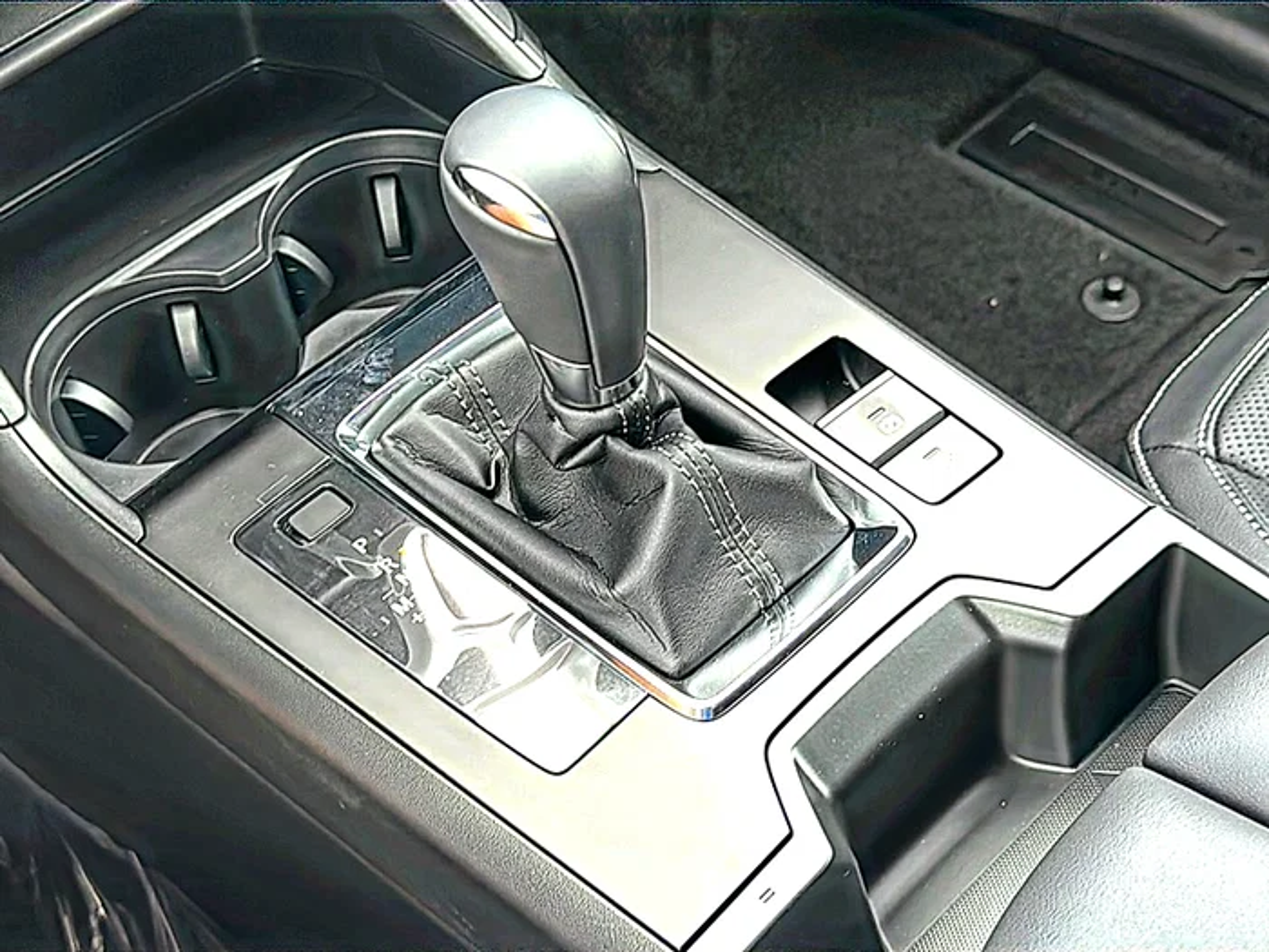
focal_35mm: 44
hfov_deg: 42.9
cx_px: 634
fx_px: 1613
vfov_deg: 32.9
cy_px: 476
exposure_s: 1/150
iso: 100
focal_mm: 6.86
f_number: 1.78
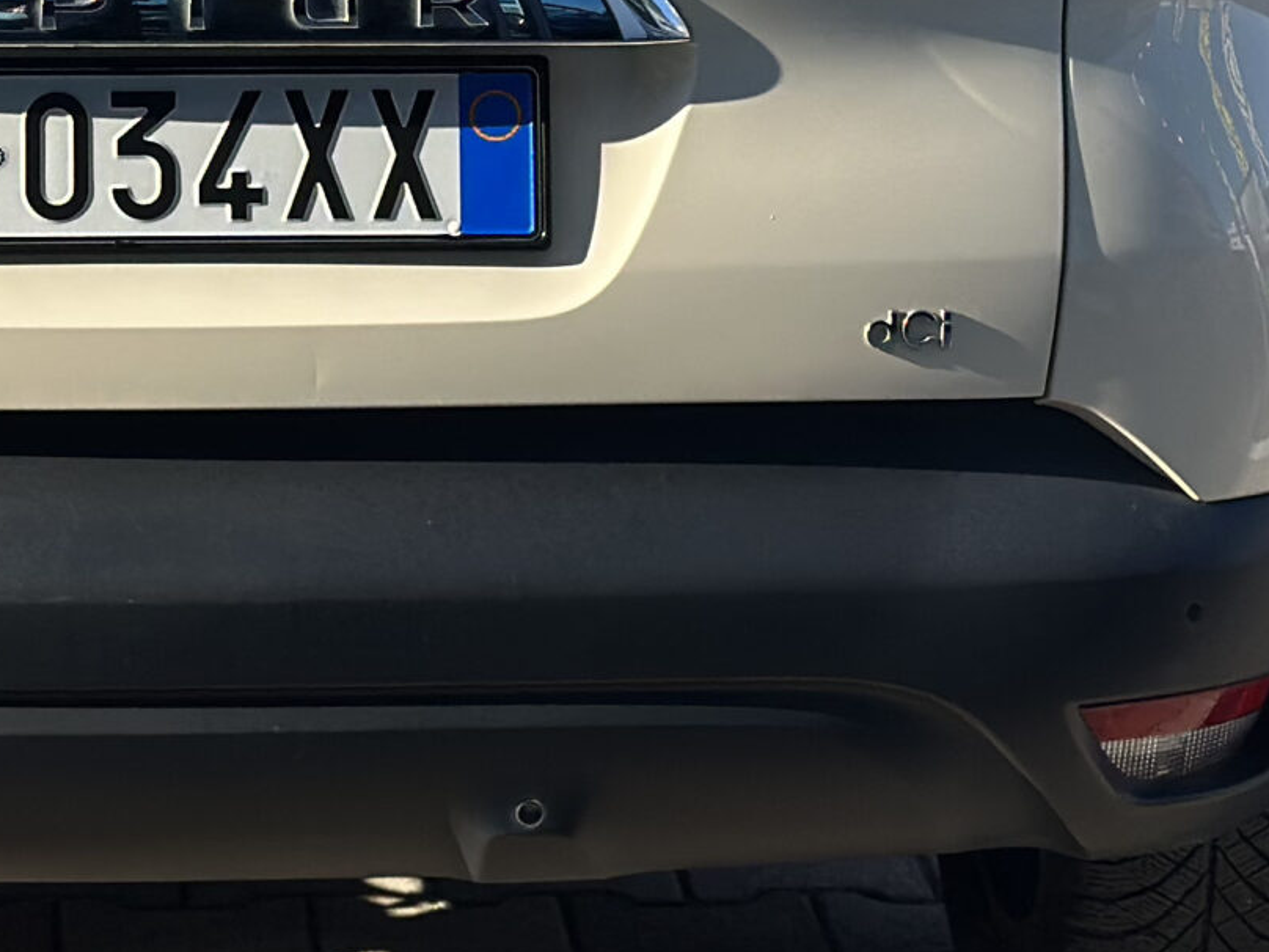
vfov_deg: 9.7
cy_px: -83
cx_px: 204
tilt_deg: -12.2
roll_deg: +0.5
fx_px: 5572
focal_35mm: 152
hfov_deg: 12.9
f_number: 1.78
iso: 100
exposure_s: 1/3257
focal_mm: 6.86
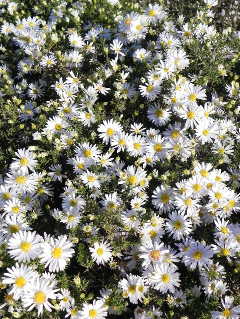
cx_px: 120
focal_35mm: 52
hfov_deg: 28.0
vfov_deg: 36.8
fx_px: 481
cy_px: 160
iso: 160
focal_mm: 9.2
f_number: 4
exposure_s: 1/1250
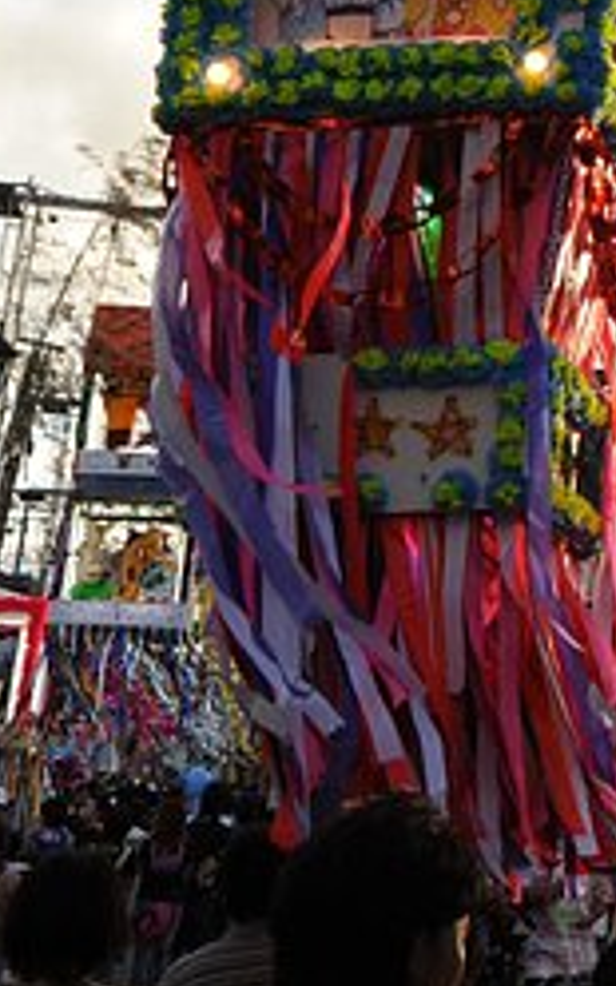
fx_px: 2256
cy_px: -62
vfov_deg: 23.3
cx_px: 1025
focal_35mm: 84
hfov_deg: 14.2
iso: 400
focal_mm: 20
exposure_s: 1/250
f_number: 8
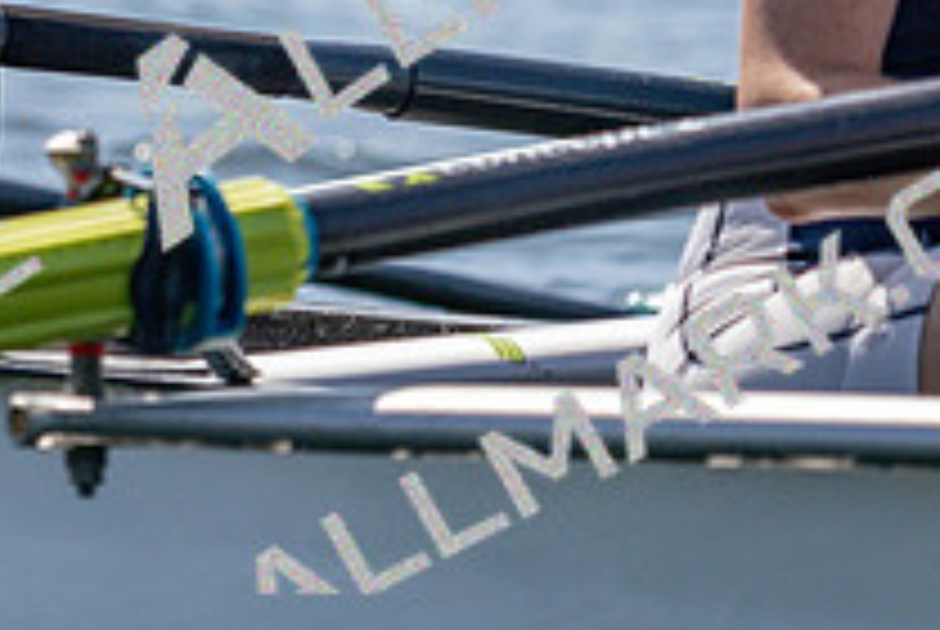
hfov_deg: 2.7
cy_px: -178
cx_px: -247
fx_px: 20055
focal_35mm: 767
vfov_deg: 1.8
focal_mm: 277
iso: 320
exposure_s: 1/2000
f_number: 5.6
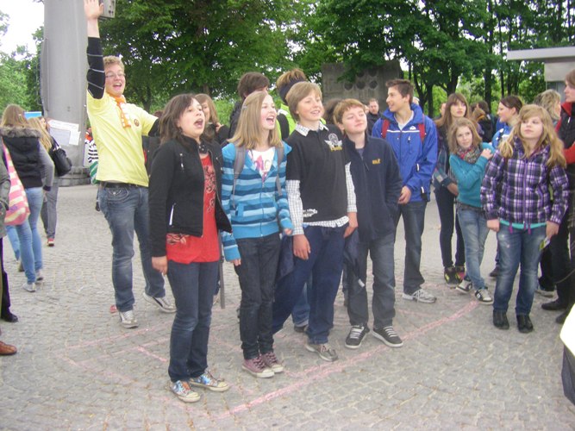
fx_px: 631
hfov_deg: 49.0
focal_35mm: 38
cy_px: 216
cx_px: 288
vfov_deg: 37.7
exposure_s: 1/50
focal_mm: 6.3
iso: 250
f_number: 3.5
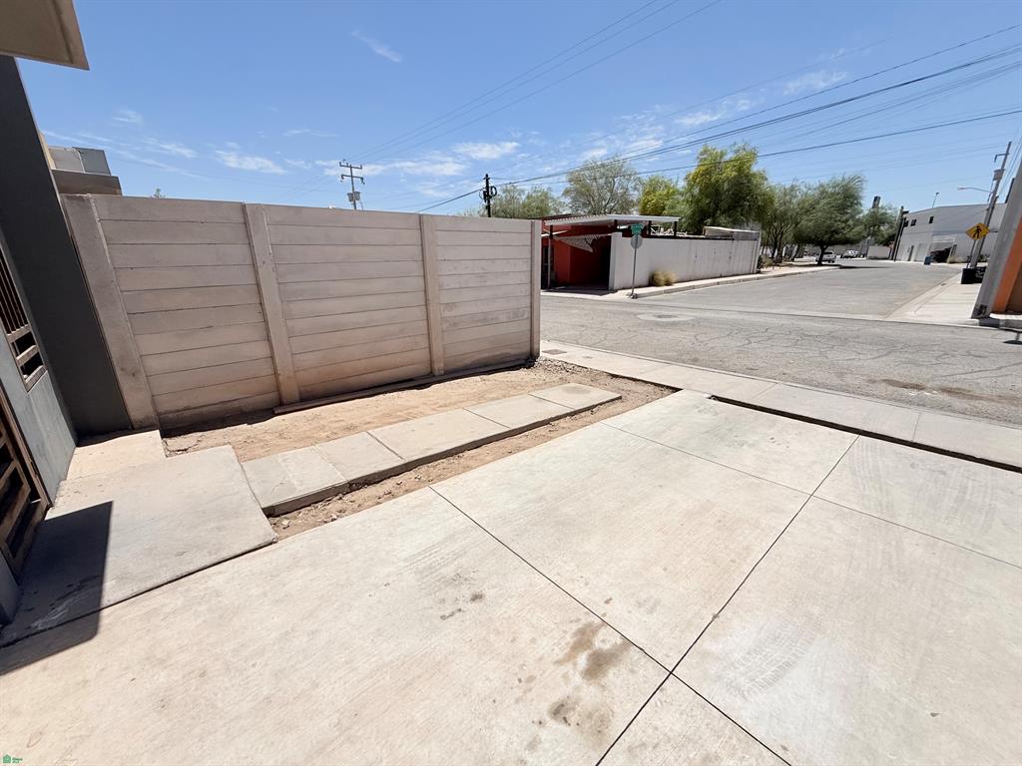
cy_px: 383
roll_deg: +2.7
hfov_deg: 102.1
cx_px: 511
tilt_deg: -17.3
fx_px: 413
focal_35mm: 14
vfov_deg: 85.7
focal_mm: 2.22
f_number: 2.2
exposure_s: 1/6173
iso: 50
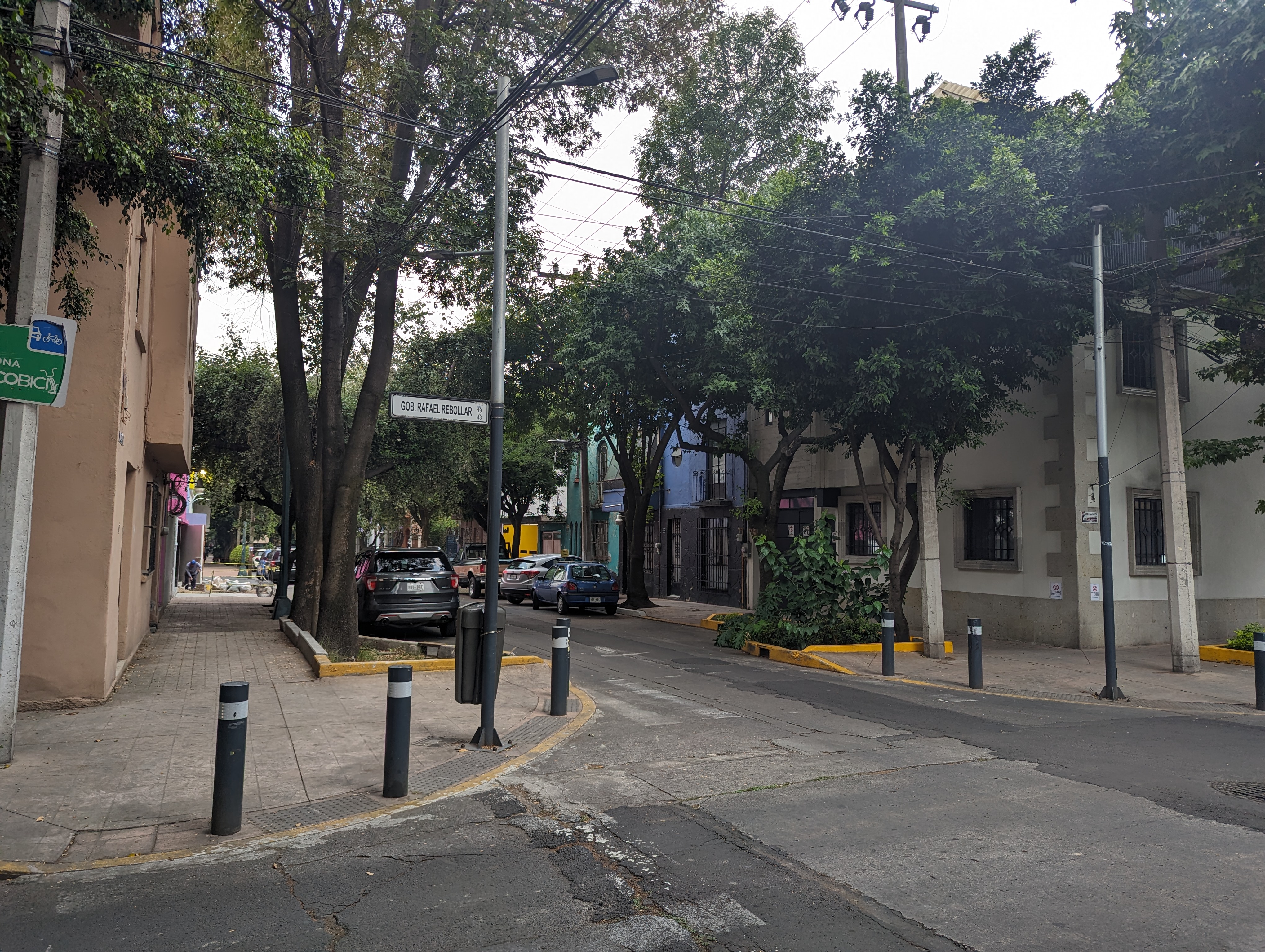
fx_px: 878
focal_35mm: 24
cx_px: 632
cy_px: 476
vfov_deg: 56.9
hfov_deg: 71.5
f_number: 1.85
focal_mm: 6.81
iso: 37
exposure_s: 1/524
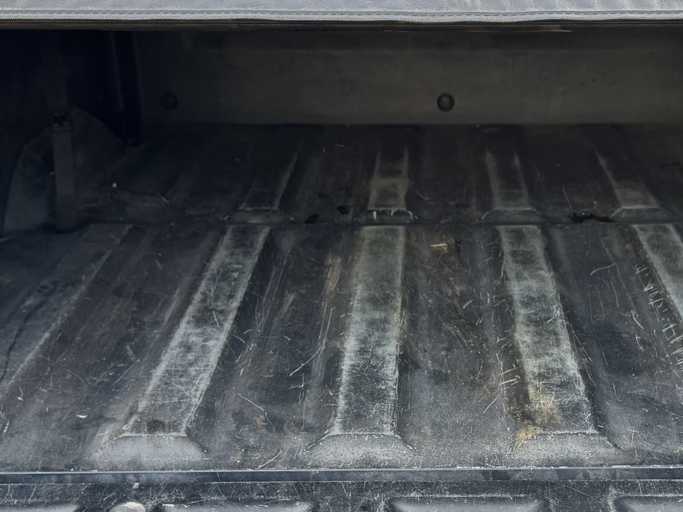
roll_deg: +0.7
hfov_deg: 33.0
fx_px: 1144
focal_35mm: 58
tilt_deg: -23.6
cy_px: 432
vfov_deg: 24.7
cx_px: 451
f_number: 1.78
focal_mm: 6.76
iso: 80
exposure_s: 1/121
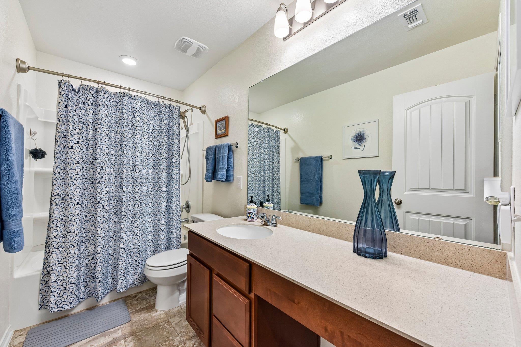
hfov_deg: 104.3
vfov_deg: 81.2
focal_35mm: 14
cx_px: 260
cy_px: 174
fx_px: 203
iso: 220
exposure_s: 1/15
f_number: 8
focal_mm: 14
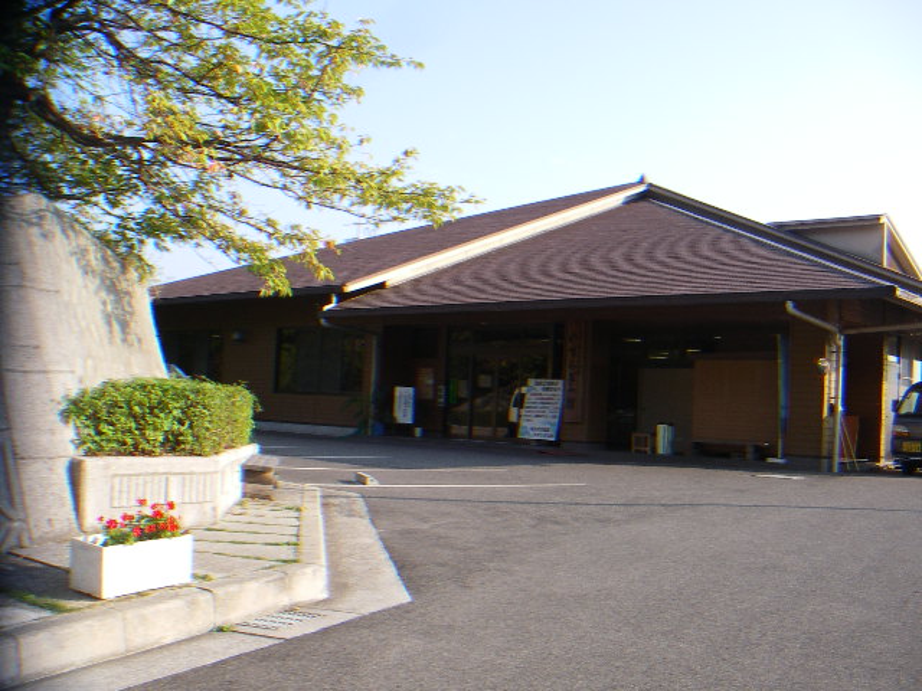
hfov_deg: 49.0
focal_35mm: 38
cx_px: 461
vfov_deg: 37.7
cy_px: 346
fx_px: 1012
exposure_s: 1/100
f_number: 6.6
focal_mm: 6.3
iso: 80
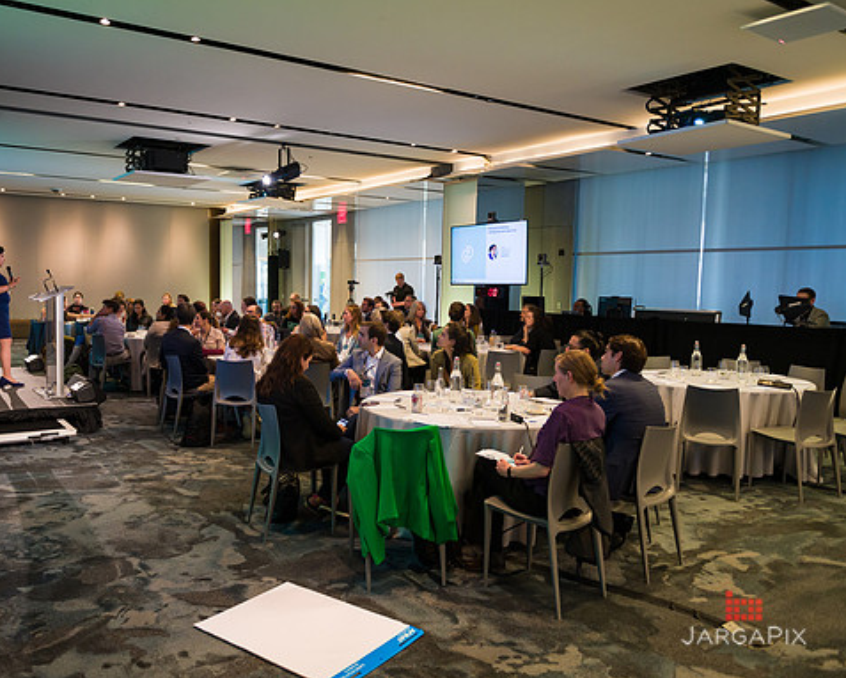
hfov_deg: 61.6
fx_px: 701
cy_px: 348
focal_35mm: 28
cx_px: 337
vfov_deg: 51.6
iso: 1600
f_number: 3.2
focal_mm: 24
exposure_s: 1/200
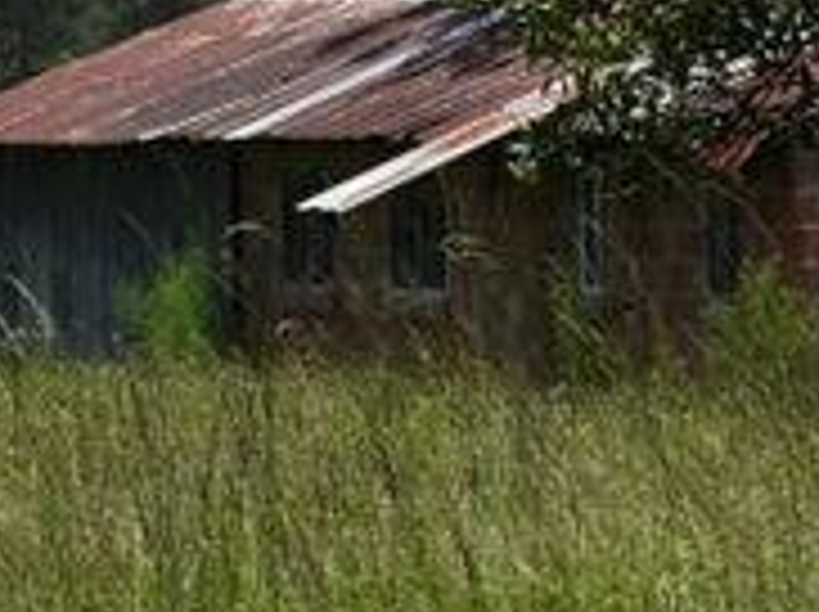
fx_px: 9451
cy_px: 99
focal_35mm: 400
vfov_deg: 3.7
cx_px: 796
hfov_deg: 5.0
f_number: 4.5
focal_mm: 70
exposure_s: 1/6400
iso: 800
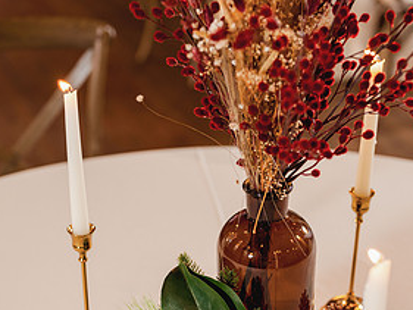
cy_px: 235
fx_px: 919
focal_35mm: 77
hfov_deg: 25.3
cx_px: 203
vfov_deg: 19.0
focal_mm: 50
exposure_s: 1/80
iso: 400
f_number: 2.8
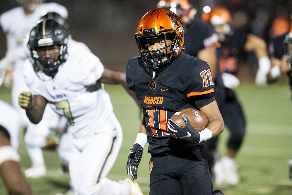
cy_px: 98
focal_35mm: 300
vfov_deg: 4.6
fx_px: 2433
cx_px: 146
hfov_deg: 6.9
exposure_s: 1/800
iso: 6400
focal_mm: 300
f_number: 2.8
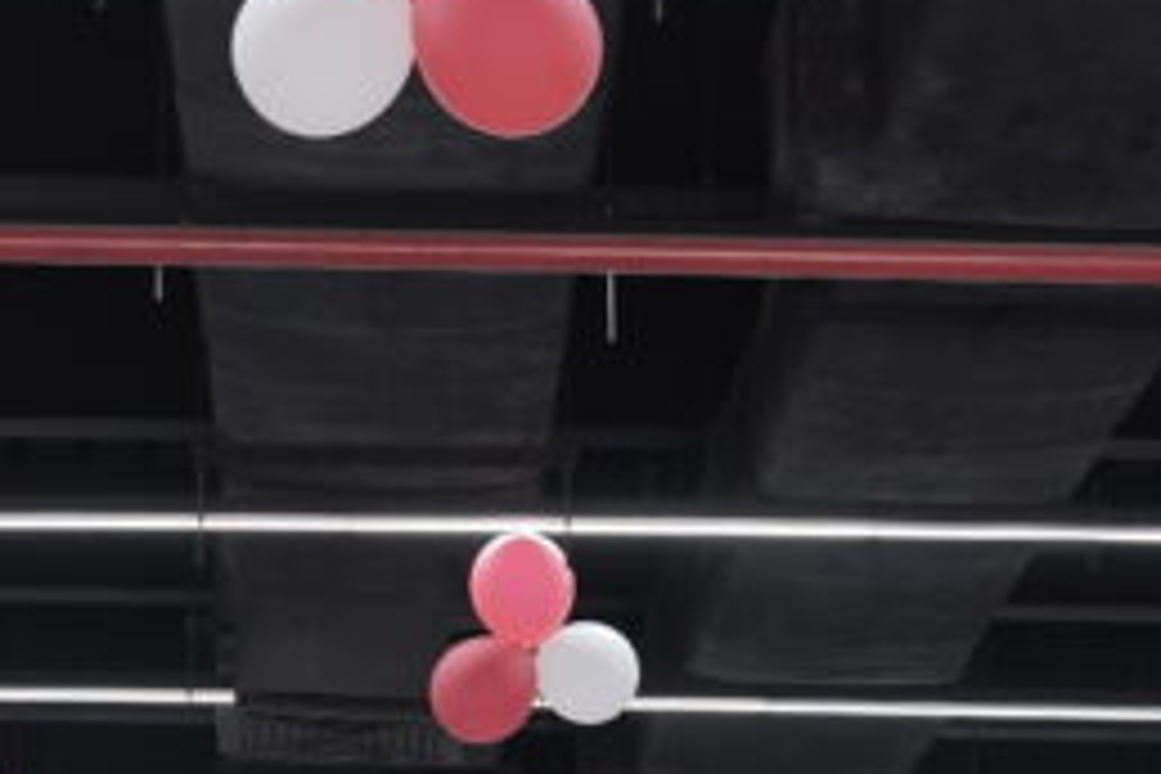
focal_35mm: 139
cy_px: 1037
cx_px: 324
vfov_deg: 9.7
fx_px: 4482
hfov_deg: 14.7
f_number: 3.2
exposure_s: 1/250
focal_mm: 35
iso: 500
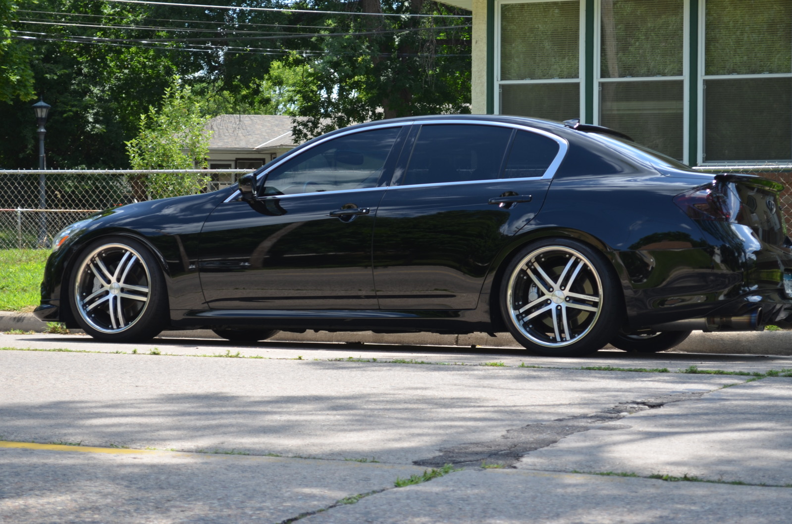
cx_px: 396
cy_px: 262
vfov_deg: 16.5
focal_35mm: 82
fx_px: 1811
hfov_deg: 24.7
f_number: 6.3
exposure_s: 1/160
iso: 100
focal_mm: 55
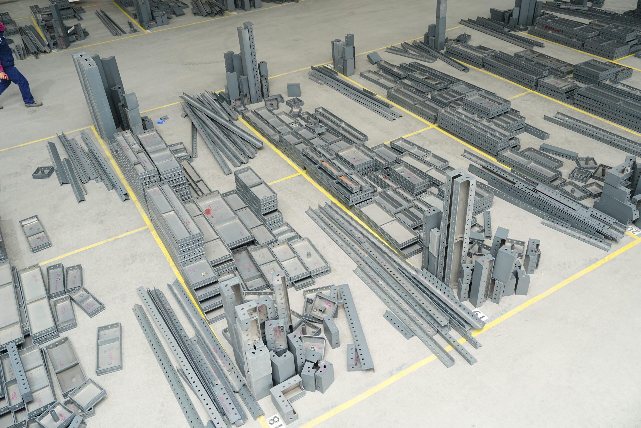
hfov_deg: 60.3
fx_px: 552
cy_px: 214
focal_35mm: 31
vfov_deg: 42.3
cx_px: 320
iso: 1000
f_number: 3.2
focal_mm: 31
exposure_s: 1/160
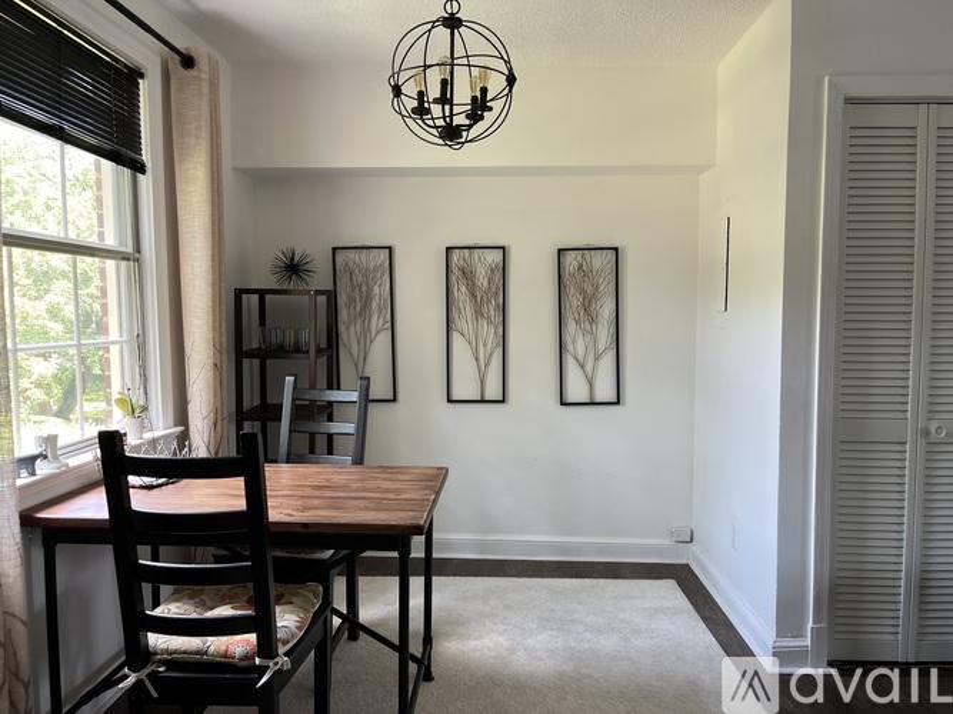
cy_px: 357
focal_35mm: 26
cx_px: 476
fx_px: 716
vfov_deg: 53.0
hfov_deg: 67.3
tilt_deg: -4.9
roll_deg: +0.1
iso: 125
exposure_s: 1/104
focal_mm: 5.1
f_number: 1.6
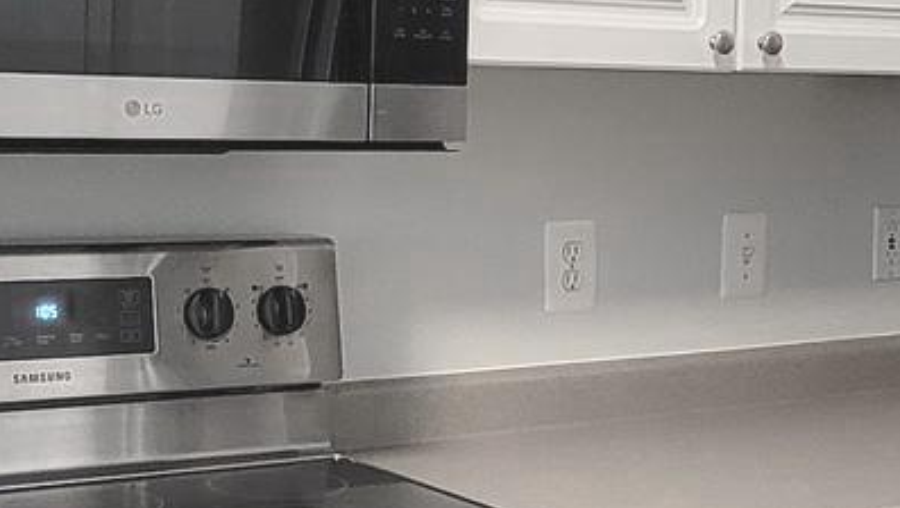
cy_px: 107
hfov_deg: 28.9
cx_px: 447
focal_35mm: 73
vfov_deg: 16.5
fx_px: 1743
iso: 250
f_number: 2.2
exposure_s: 1/60
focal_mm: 2.2
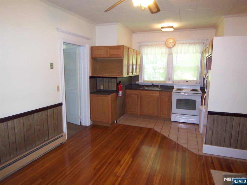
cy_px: 92
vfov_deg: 58.9
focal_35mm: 23
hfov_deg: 73.9
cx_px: 124
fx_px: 164
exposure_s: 1/30
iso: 200
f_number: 2.8
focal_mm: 3.8
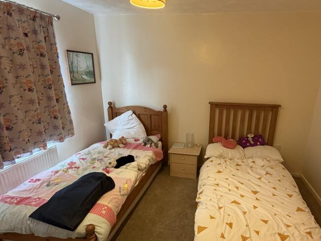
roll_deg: -1.1
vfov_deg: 60.9
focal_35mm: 22
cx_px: 193
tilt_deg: -17.6
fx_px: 204
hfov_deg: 75.5
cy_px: 135
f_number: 2.2
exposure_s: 1/50
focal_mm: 2.22
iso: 320
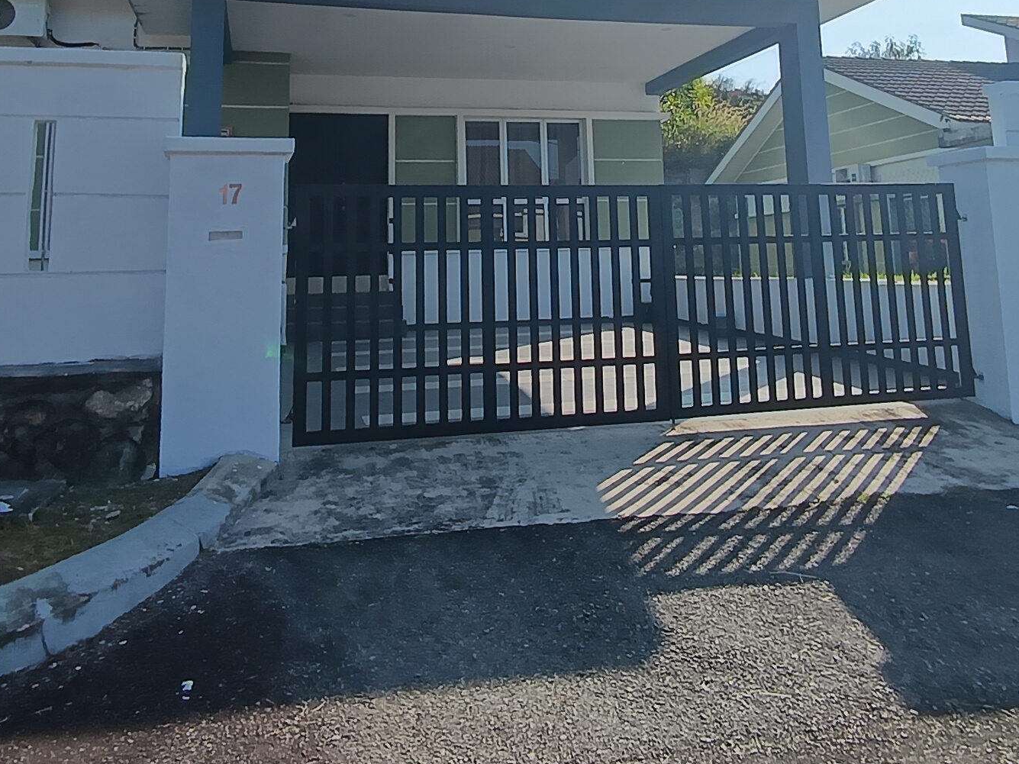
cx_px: 505
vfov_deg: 40.6
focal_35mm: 33
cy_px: 121
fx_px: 971
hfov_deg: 55.4
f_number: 2.2
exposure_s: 1/1420
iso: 101
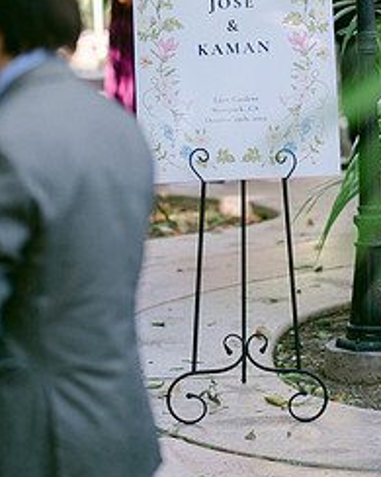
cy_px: 45
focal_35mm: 147
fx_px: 2073
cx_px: 224
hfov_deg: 10.5
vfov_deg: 13.0
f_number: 2
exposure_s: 1/640
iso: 1100
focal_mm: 85
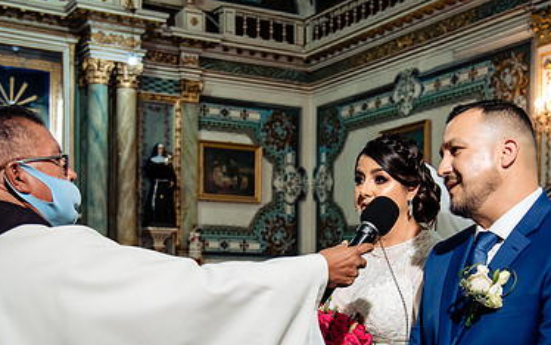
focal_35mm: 60
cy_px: 275
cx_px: 299
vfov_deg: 21.4
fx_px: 901
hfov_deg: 34.0
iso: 2000
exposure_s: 1/125
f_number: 5
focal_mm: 38
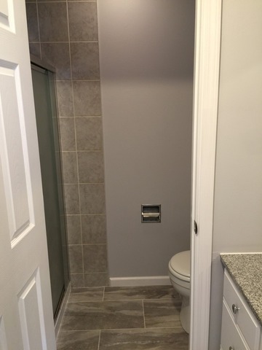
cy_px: 175
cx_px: 131
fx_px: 293
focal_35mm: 29
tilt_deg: -11.9
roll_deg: +0.9
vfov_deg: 61.7
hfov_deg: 48.2
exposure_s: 1/15
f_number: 2.2
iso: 40
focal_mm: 4.15
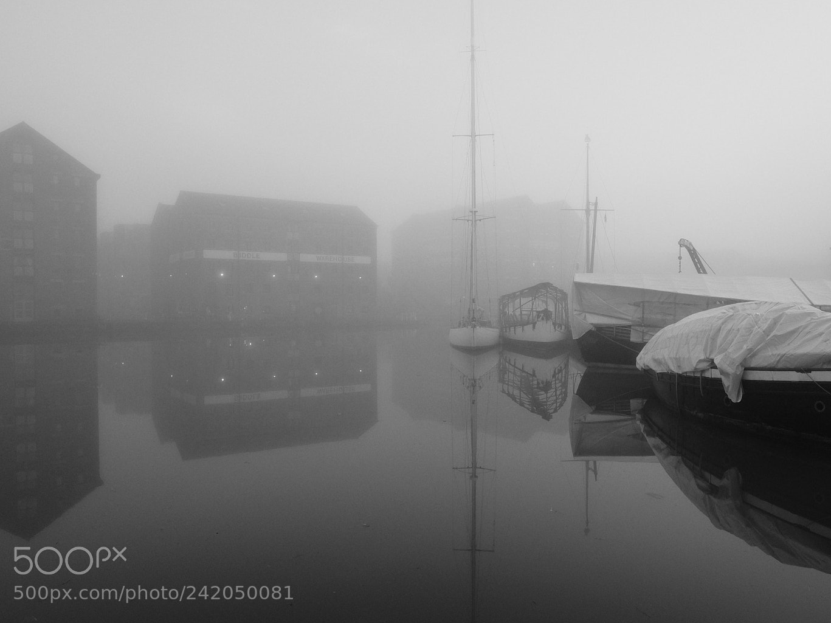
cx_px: 462
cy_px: 317
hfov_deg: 65.1
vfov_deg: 51.3
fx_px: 648
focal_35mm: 27
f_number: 4
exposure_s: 1/125
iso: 800
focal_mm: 16
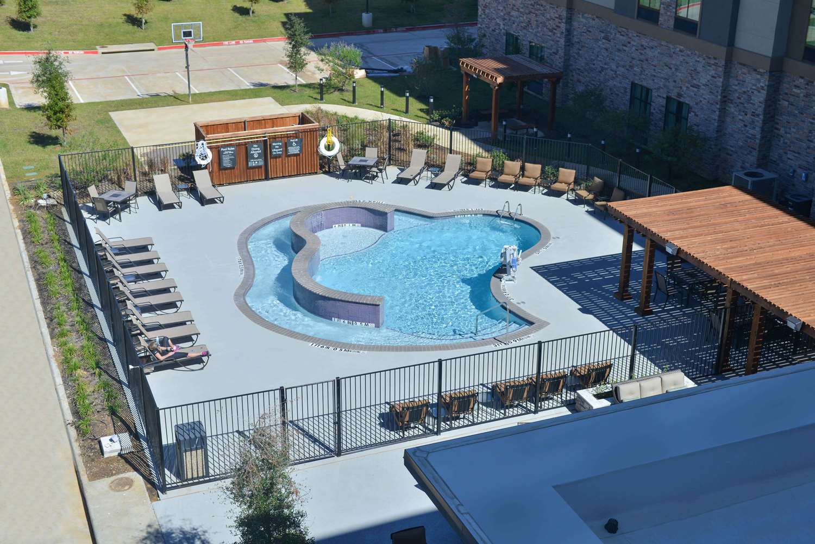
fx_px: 1132
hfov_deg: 39.6
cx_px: 408
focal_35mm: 50
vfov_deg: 27.0
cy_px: 272
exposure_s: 1/400
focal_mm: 50
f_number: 8
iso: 100
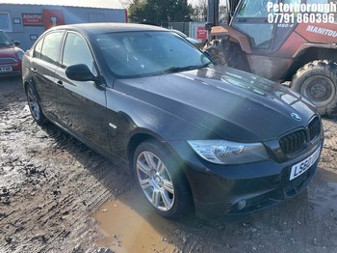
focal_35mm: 26
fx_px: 253
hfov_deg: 67.3
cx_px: 168
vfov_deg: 53.0
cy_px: 126
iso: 32
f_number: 1.6
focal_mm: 4.2
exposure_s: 1/662
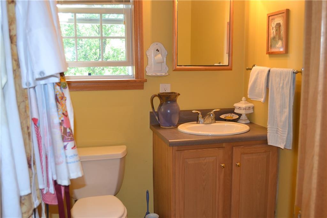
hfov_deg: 53.1
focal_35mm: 36
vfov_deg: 36.8
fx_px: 327
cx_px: 164
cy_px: 109
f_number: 3.8
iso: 500
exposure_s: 1/60
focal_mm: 24
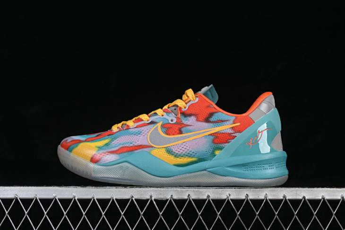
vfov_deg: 18.2
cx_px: 172
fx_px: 718
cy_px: 115
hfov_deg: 27.0
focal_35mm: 75
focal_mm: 50
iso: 160
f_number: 8
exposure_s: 1/80
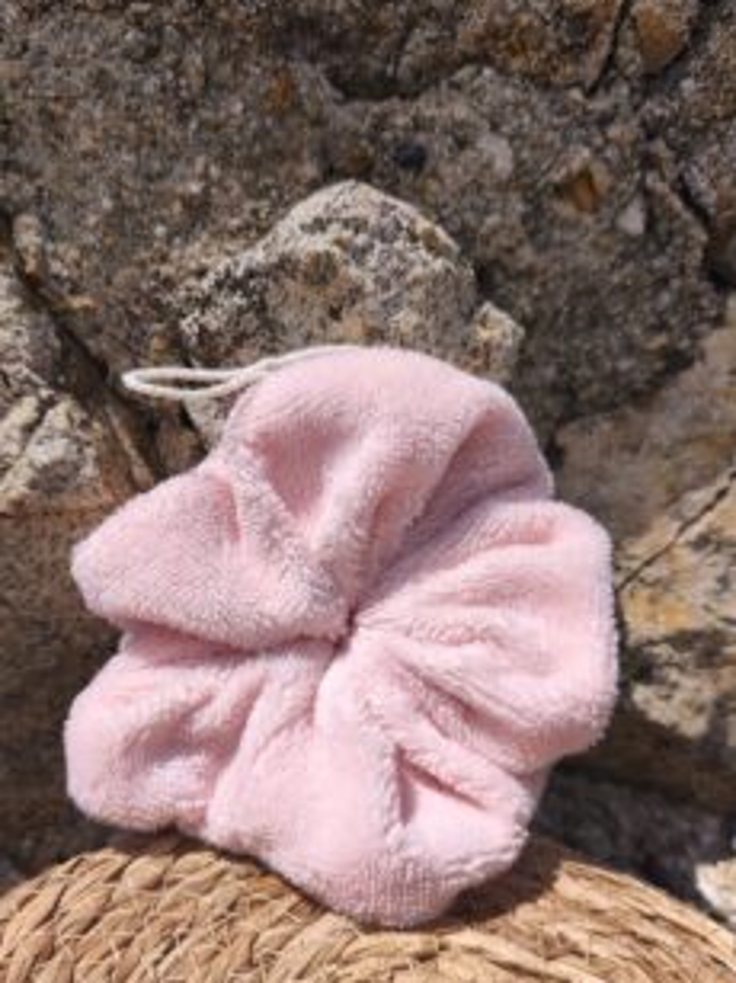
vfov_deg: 59.7
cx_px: 326
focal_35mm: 30
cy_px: 567
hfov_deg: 46.7
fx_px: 851
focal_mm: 6.18
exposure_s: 1/1682
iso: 50
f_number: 1.65
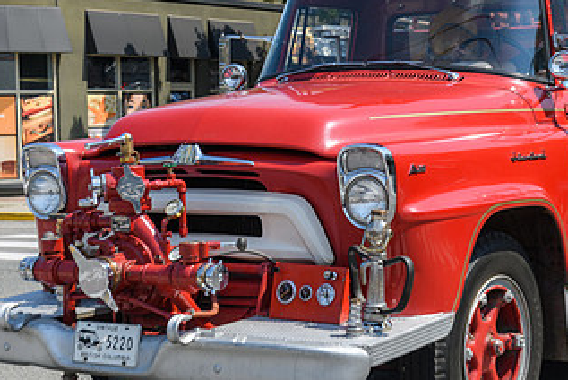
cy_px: 141
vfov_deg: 15.5
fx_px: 1390
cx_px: 449
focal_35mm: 88
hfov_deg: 22.8
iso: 80
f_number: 8
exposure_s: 1/200
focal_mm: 44
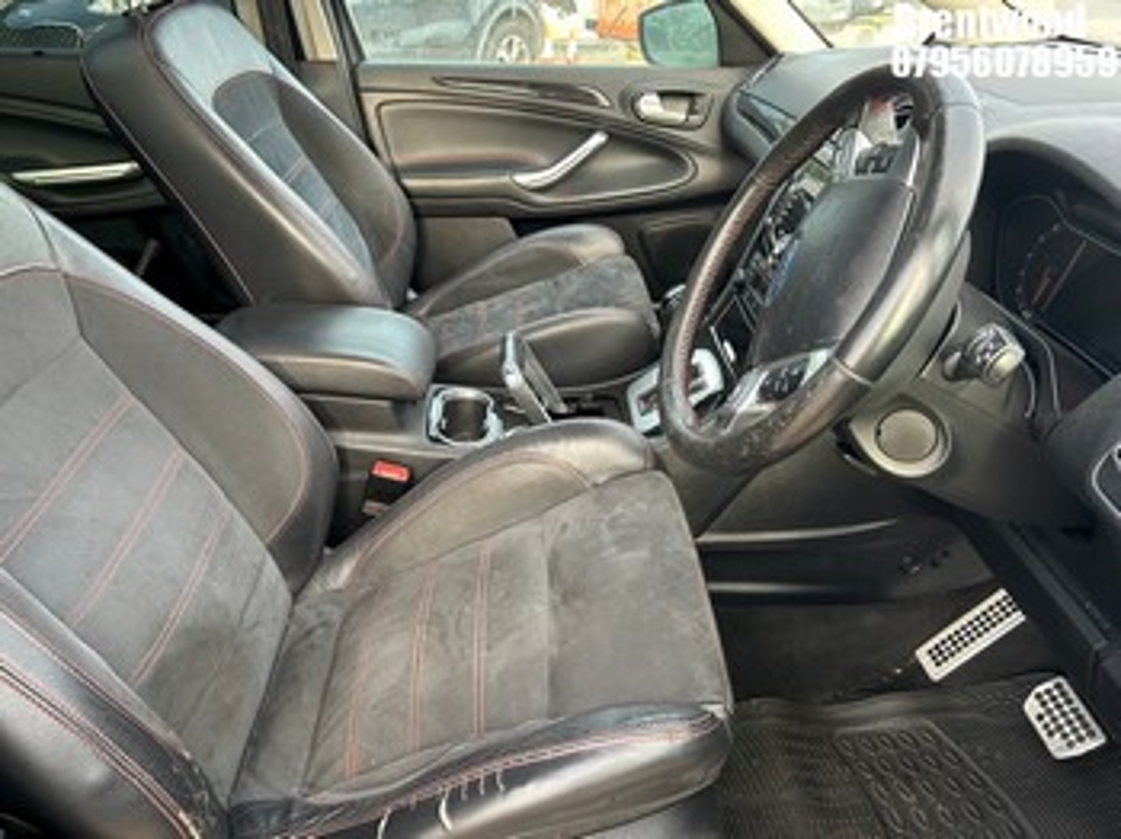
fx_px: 841
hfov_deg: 67.3
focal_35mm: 26
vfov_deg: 53.0
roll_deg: +0.6
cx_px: 560
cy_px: 420
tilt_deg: -30.1
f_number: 1.5
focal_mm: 5.7
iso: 80
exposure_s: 1/121
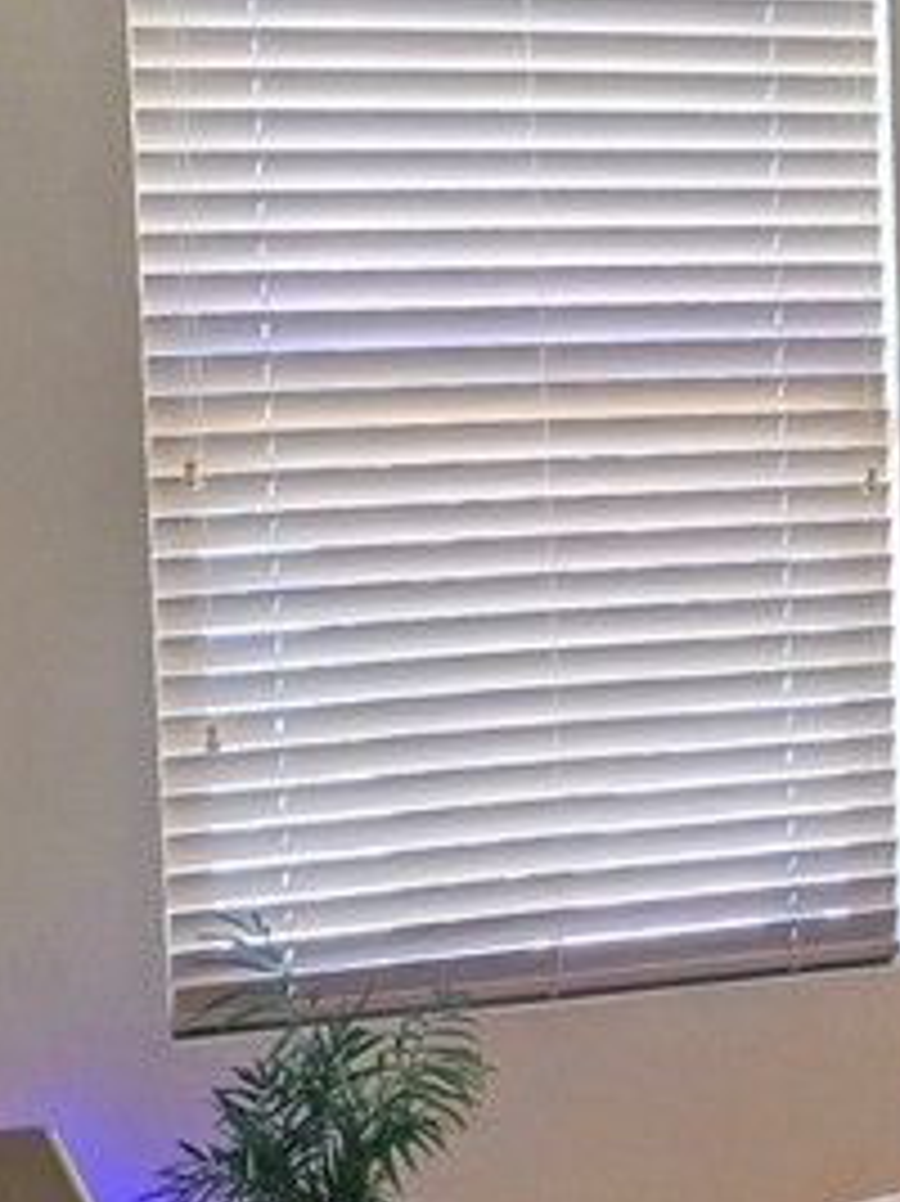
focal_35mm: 88
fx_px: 3053
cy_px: 630
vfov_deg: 22.3
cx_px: 1397
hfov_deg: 15.3
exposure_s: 1/120
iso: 125
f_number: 1.7
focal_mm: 6.3
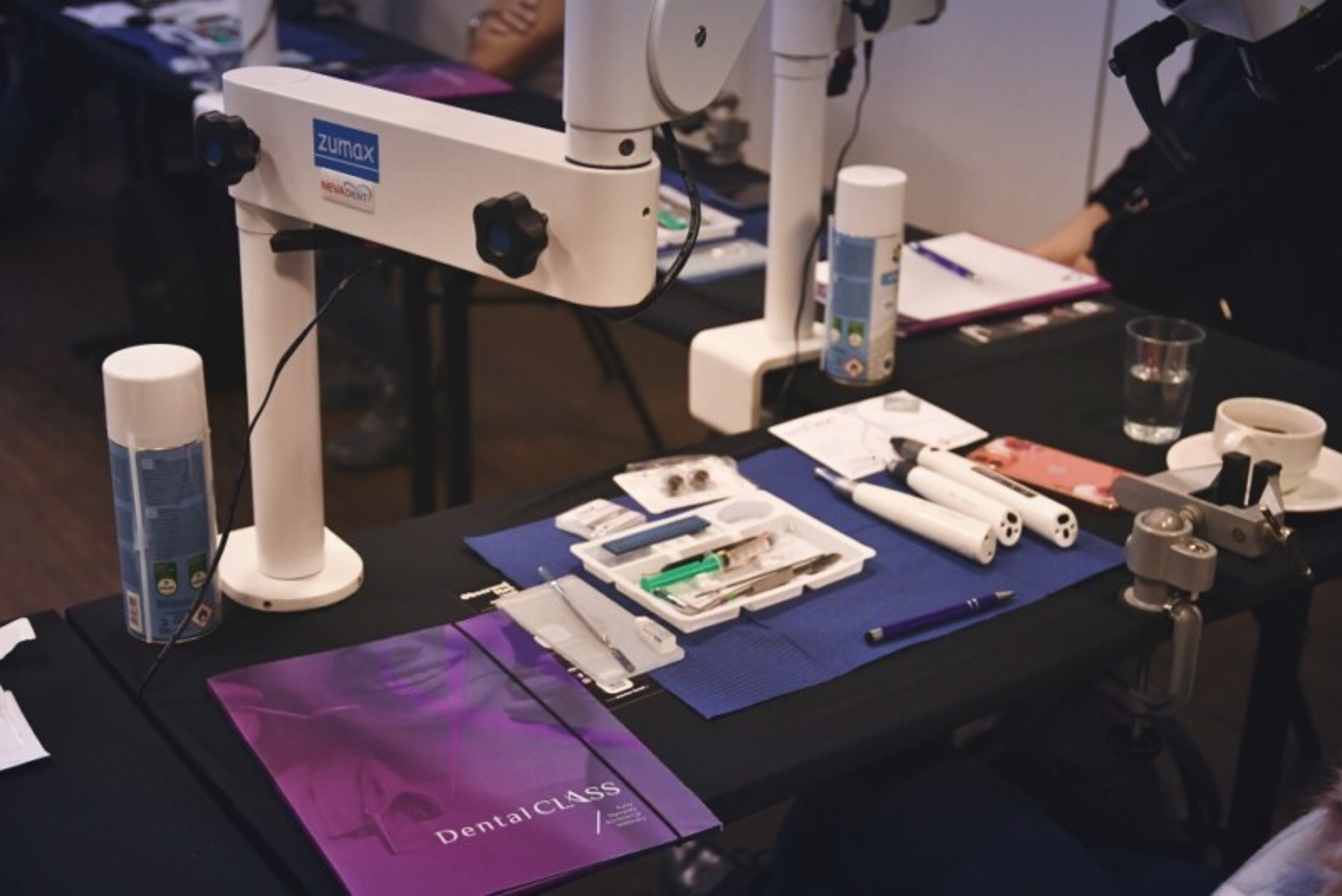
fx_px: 1902
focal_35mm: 51
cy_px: 448
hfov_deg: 38.9
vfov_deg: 26.5
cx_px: 671
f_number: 3.3
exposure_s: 1/60
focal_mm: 34
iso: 3600
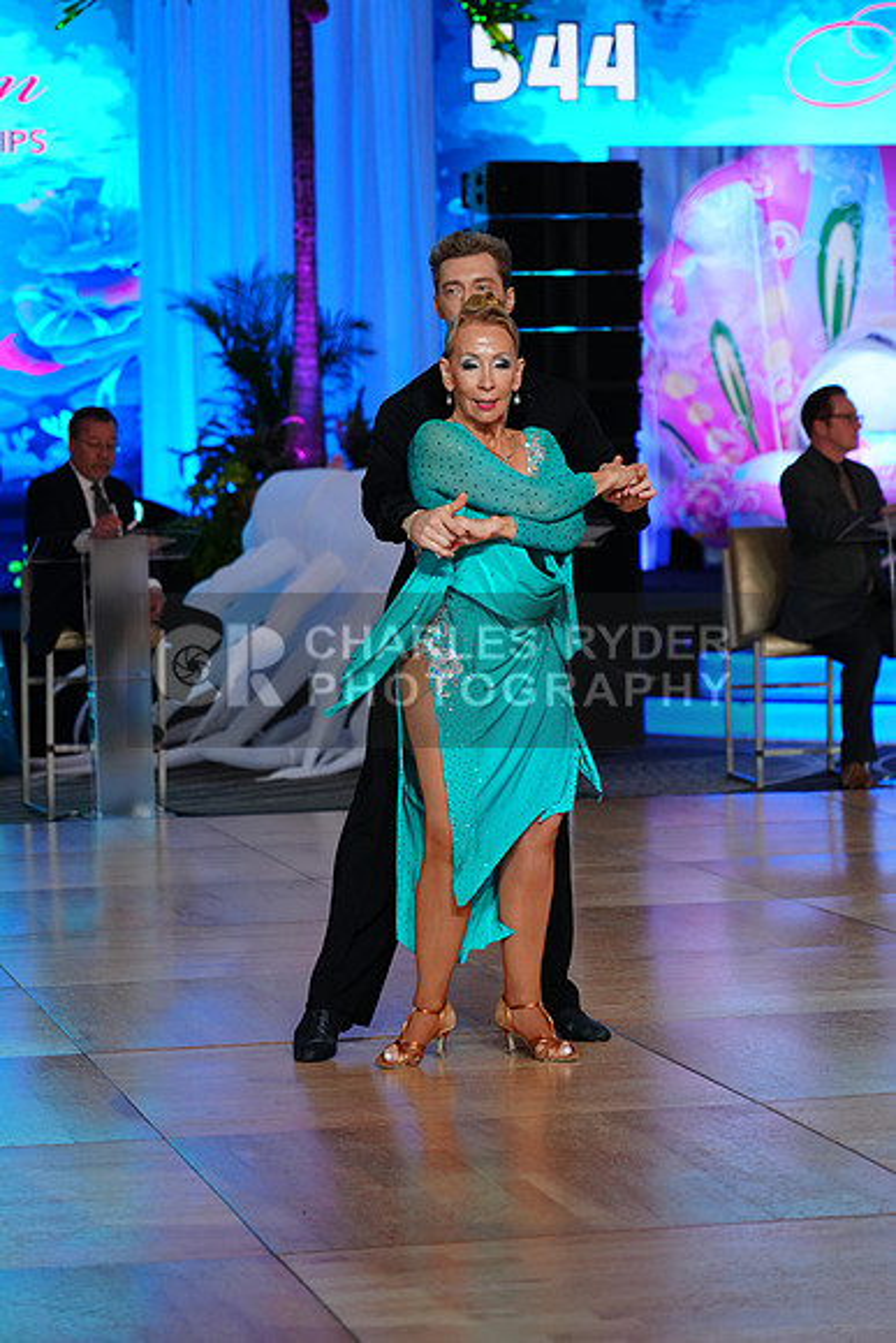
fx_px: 3917
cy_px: 672
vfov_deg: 19.5
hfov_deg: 13.0
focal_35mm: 105
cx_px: 448
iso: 1250
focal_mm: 105
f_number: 4
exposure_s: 1/400
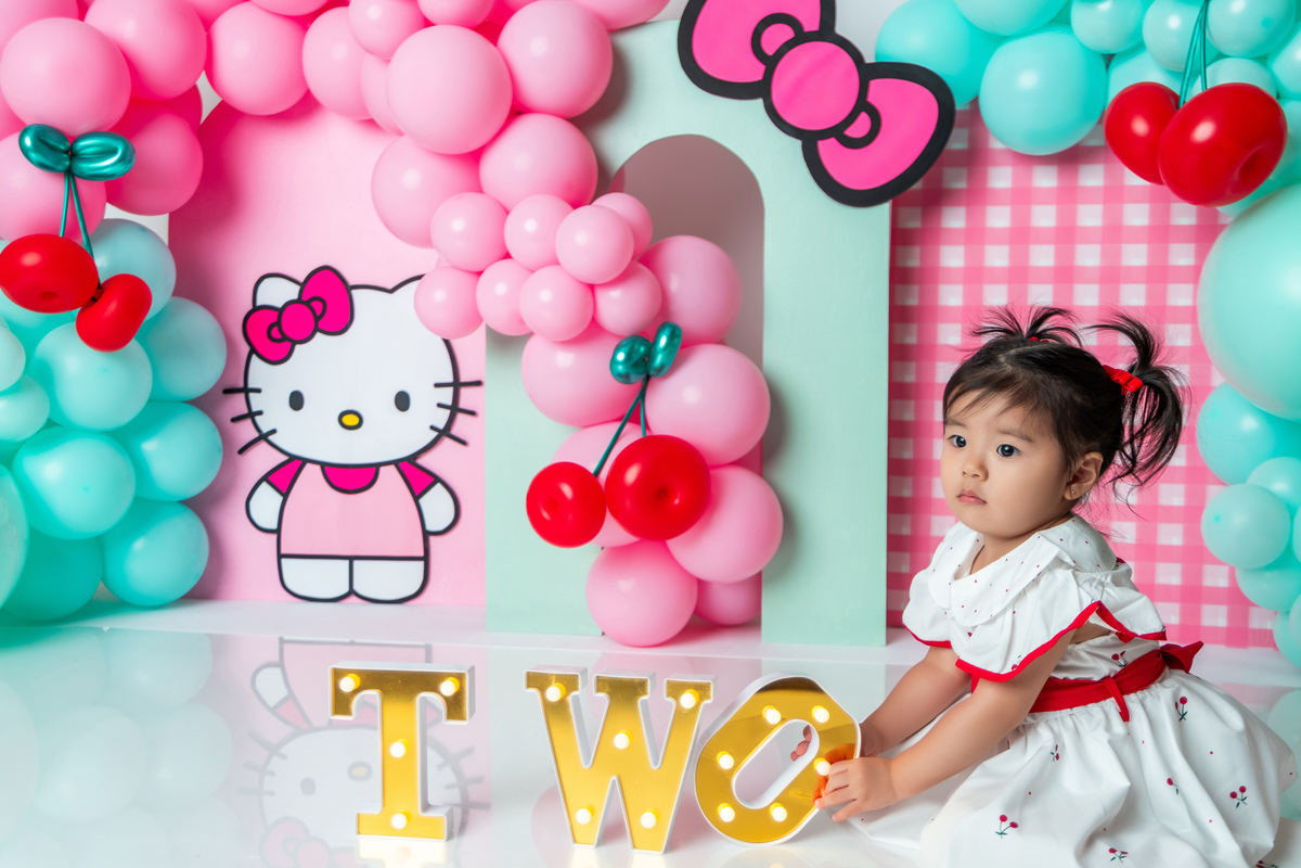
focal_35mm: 34
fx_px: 1229
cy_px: 434
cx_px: 650
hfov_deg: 55.8
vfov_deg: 38.9
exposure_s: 1/160
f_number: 4
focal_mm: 34
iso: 250
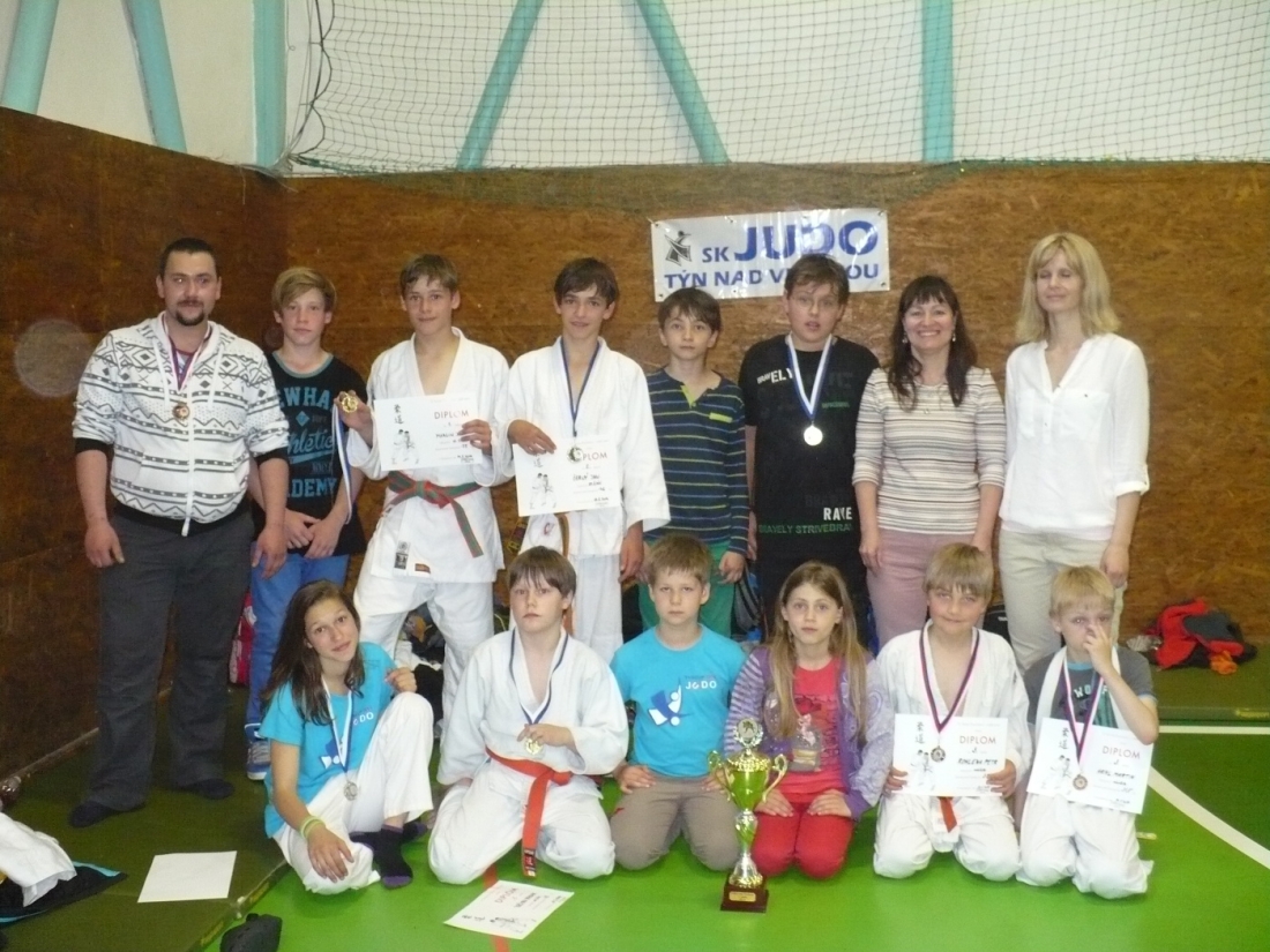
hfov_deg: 50.1
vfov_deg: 38.7
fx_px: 1357
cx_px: 635
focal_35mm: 37
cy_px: 476
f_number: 2.8
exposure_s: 1/30
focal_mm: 6.1
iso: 400
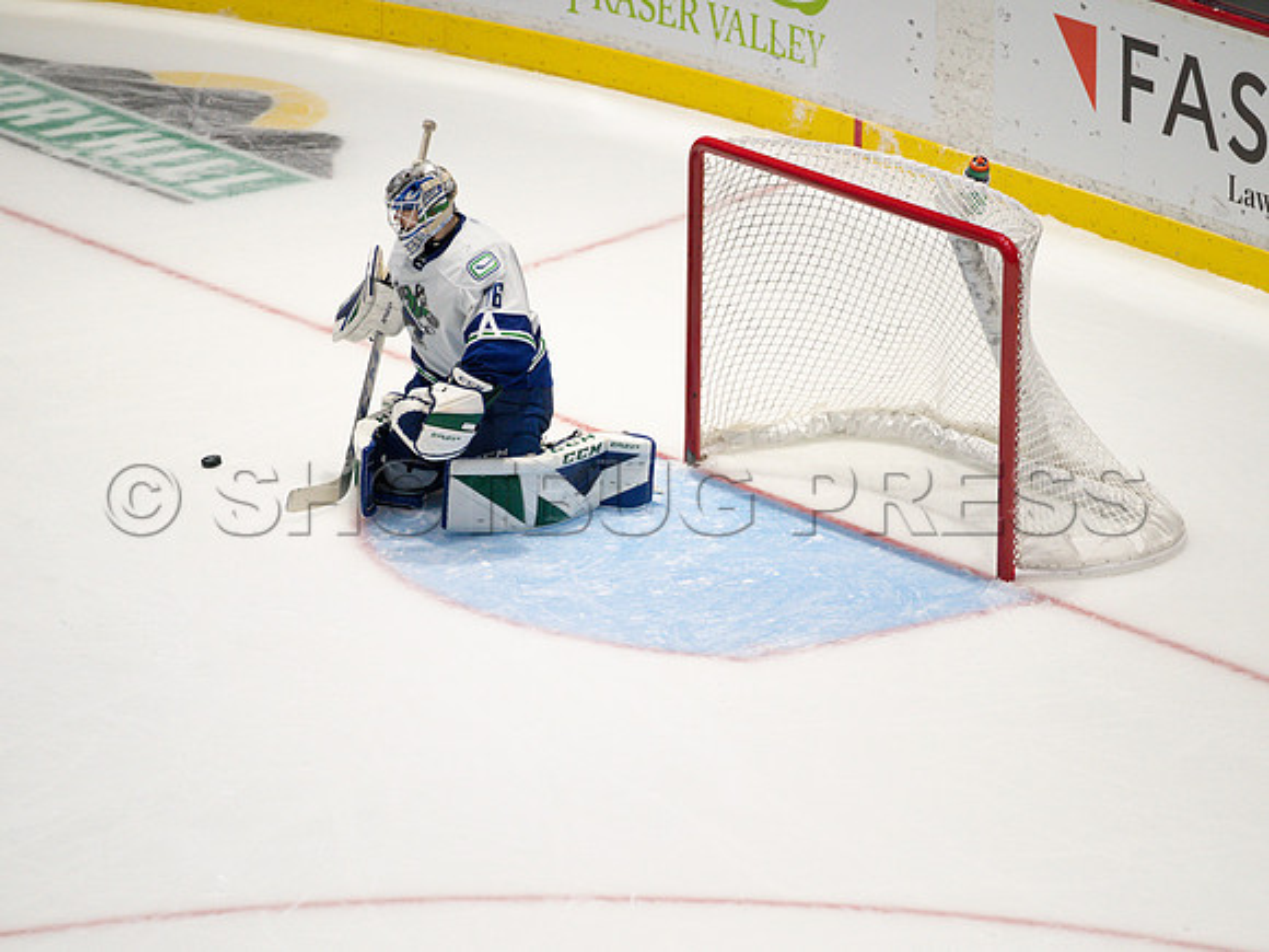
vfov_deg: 4.7
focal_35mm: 313
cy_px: 475
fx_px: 11474
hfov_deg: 6.3
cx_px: 653
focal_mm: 280
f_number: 4
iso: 2500
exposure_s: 1/800
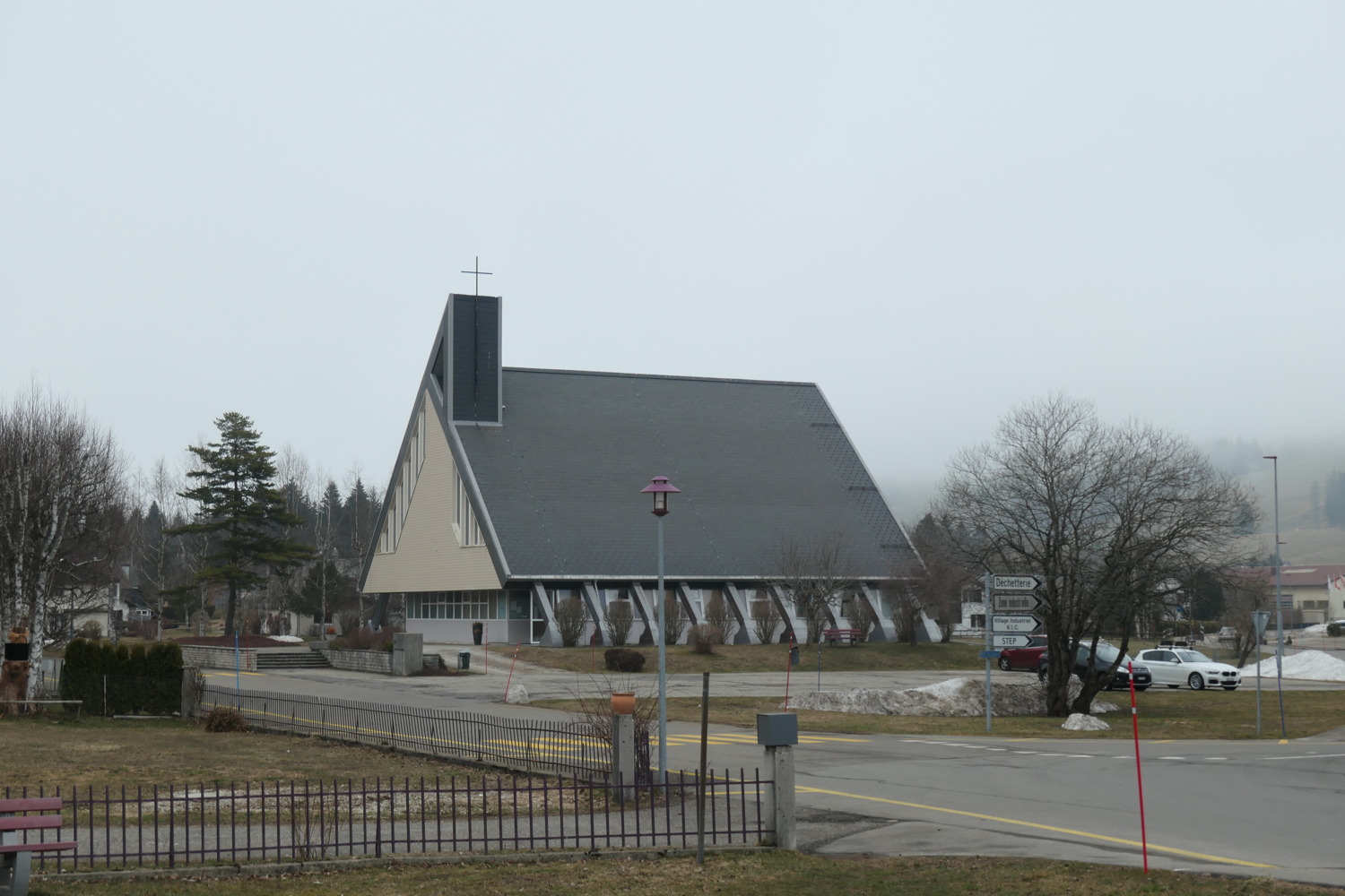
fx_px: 2017
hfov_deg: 36.9
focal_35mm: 54
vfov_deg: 25.1
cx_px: 672
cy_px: 448
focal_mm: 19.8
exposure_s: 1/320
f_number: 4.4
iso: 200
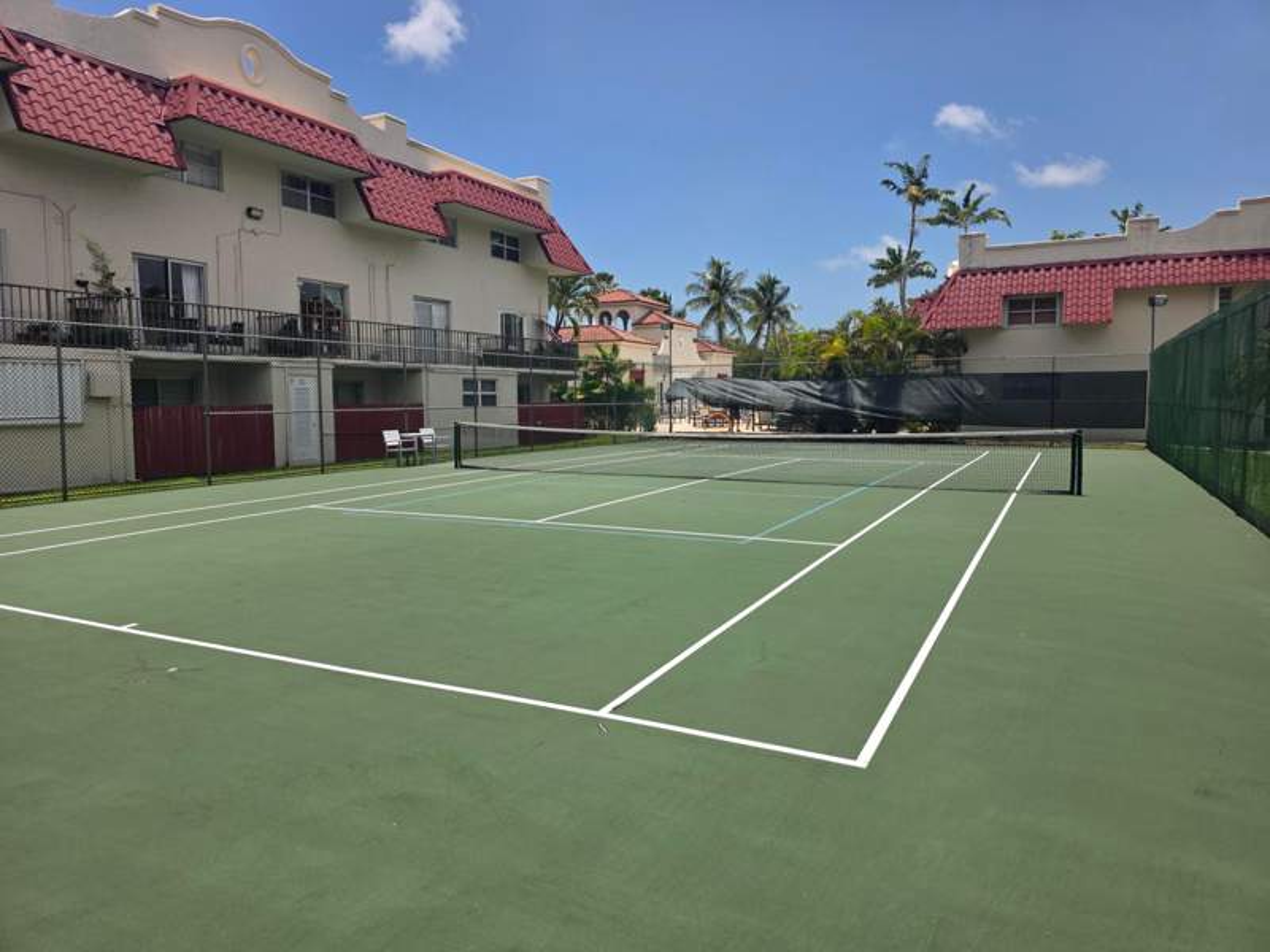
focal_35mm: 23
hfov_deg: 73.9
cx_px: 635
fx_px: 844
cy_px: 476
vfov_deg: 58.9
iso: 80
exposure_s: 1/7944
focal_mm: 6.3
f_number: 1.7
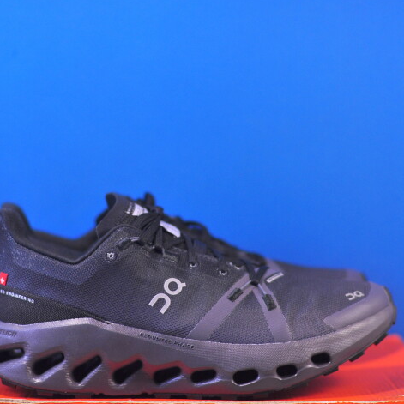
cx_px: 178
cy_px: 223
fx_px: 1426
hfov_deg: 16.1
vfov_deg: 16.1
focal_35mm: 108
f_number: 2.2
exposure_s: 1/320
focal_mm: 50
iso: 250
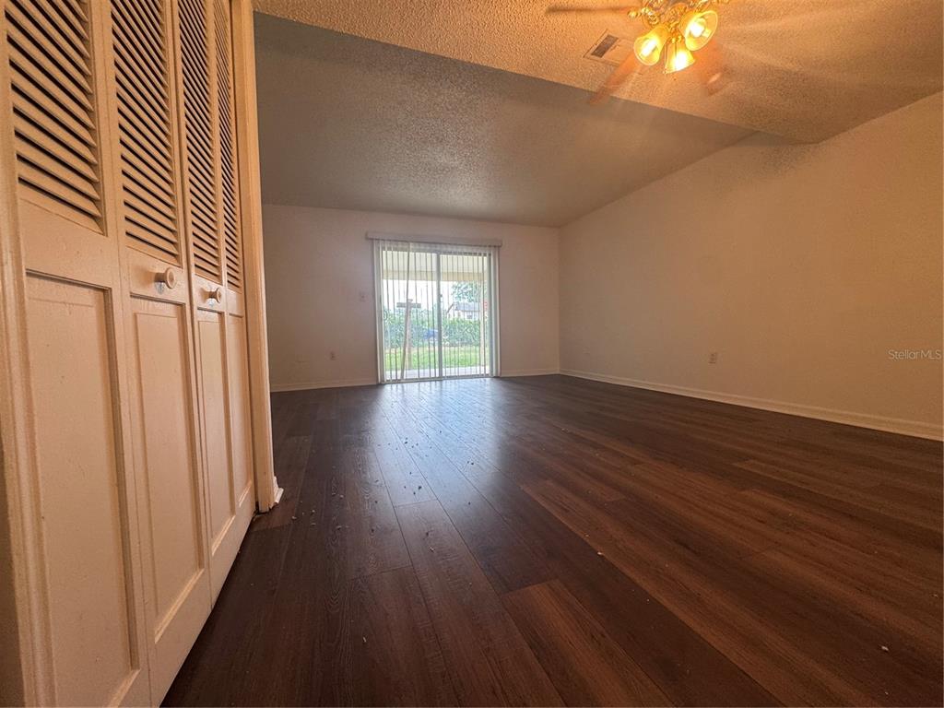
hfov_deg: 102.1
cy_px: 354
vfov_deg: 85.7
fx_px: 382
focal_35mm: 14
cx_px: 472
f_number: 2.2
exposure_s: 1/120
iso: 160
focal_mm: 2.22
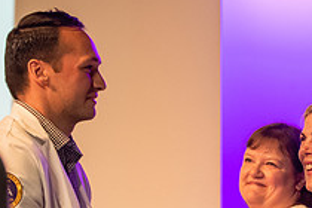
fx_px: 2201
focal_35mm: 254
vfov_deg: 5.4
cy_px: 198
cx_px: 361
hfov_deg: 8.0
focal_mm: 92
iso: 3200
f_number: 3.2
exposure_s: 1/200
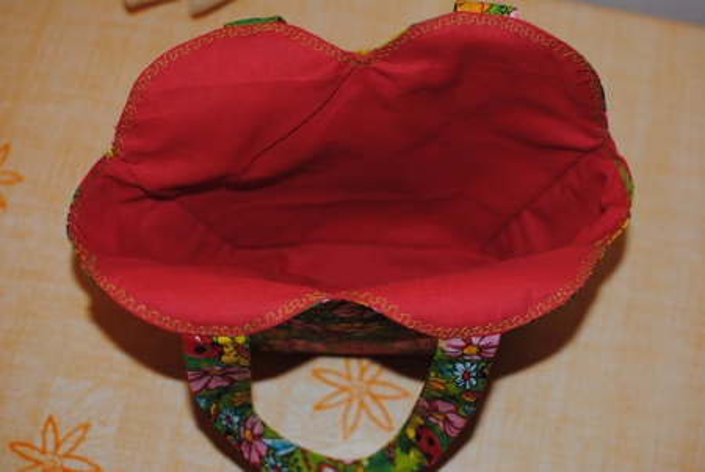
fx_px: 1029
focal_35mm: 52
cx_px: 352
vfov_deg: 25.8
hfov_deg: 37.8
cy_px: 236
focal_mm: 35
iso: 200
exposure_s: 1/60
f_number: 2.8
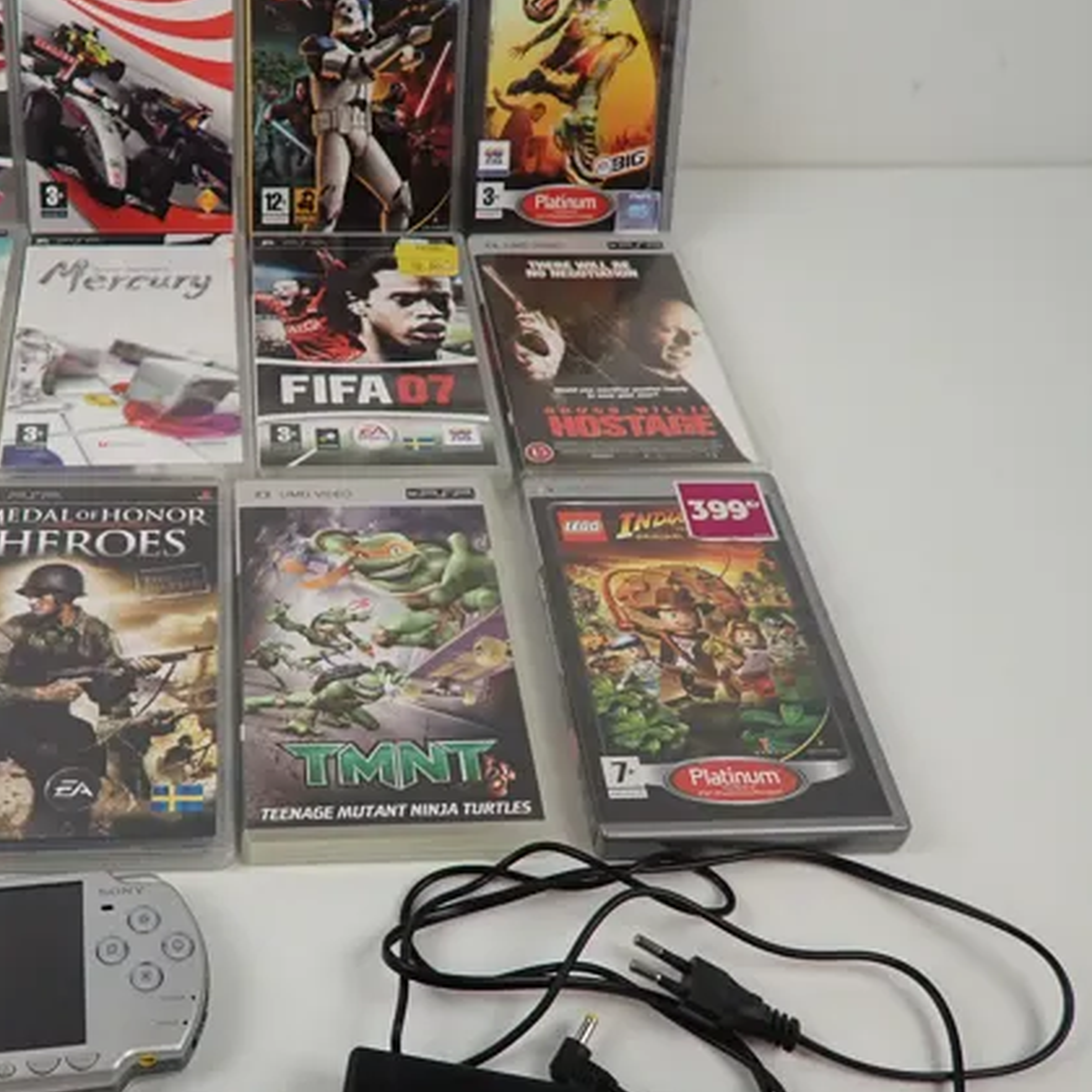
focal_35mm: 32
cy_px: 562
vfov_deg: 51.1
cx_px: 307
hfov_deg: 49.5
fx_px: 1142
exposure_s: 1/125
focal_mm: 3.33
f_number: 2
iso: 125
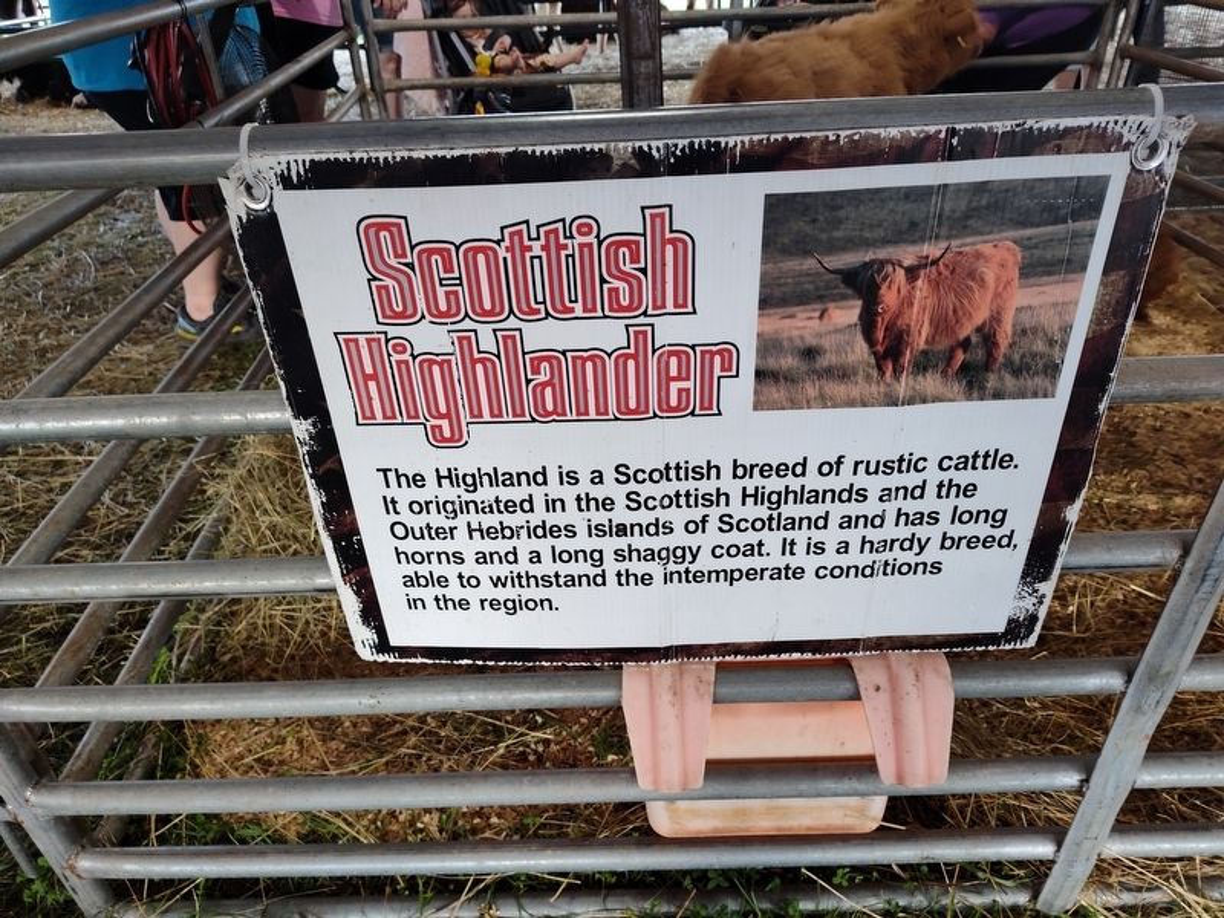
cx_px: 612
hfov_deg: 73.9
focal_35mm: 23
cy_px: 459
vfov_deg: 58.9
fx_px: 813
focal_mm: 5.56
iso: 844
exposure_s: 1/120
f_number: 1.8
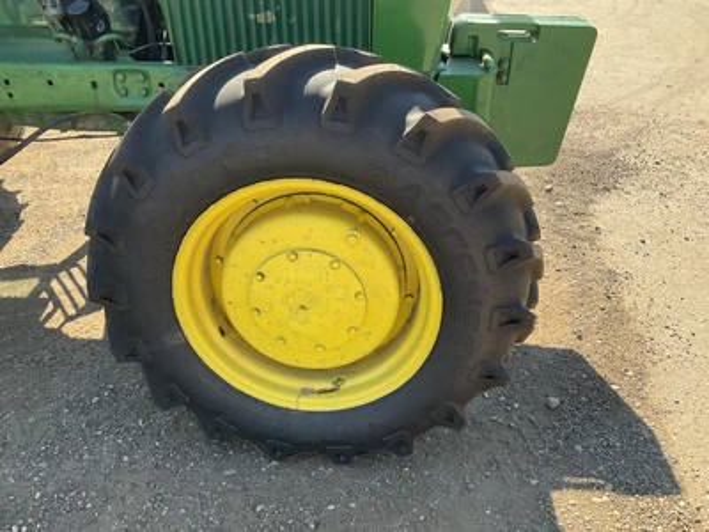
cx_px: 354
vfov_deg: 48.2
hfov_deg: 61.7
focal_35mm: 29
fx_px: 594
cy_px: 266
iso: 25
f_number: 1.8
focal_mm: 3
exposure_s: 1/367
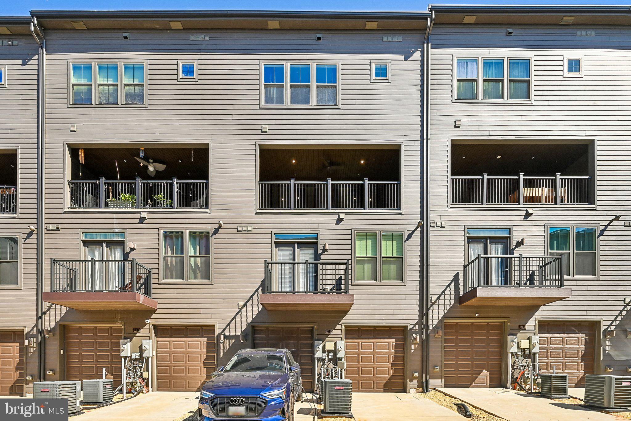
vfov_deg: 81.2
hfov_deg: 104.3
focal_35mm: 14
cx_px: 316
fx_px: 245
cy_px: 210
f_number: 8
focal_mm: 14
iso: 100
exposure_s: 1/160
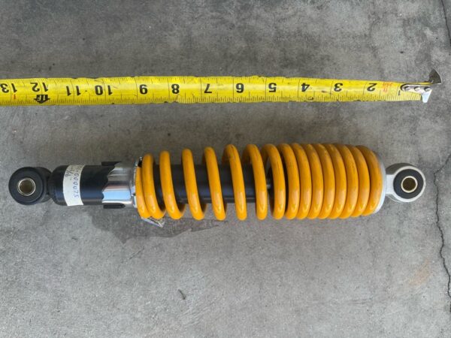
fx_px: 339
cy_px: 169
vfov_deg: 53.1
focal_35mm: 26
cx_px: 226
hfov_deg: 67.3
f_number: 1.6
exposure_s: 1/569
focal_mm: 5.1
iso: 32
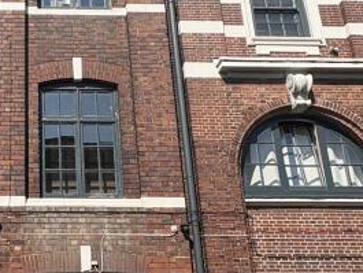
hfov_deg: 33.3
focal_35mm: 54
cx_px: 25
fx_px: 567
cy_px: 152
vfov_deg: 27.0
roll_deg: +0.6
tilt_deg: +20.6
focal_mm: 2.22
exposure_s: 1/1637
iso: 50
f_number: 2.2
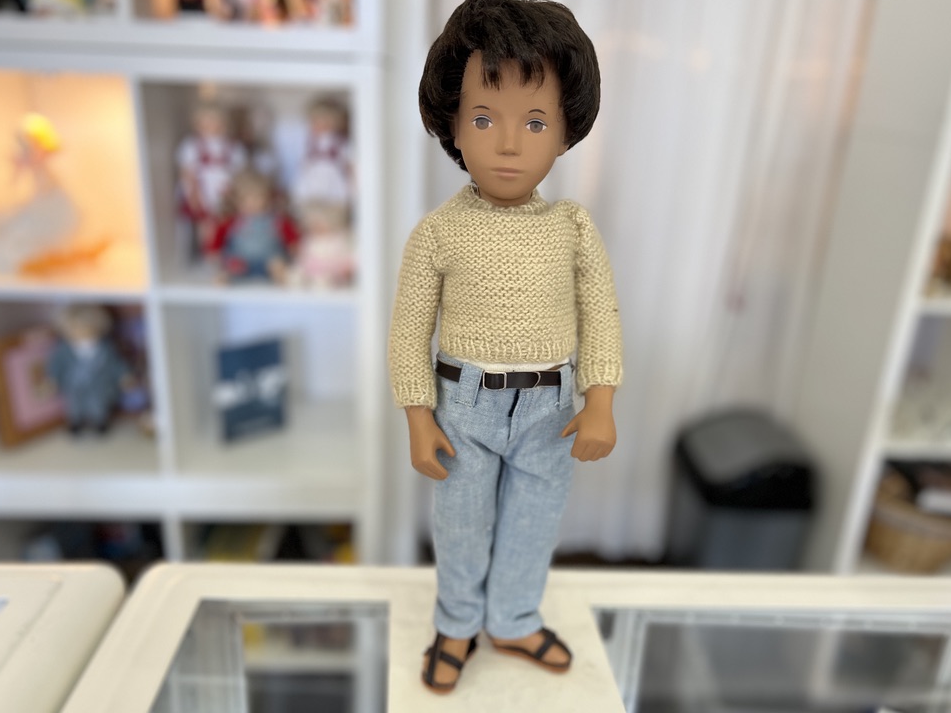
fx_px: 769
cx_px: 466
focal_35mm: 28
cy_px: 361
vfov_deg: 49.7
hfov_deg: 63.4
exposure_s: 1/74
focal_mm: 5.7
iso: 125
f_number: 1.5
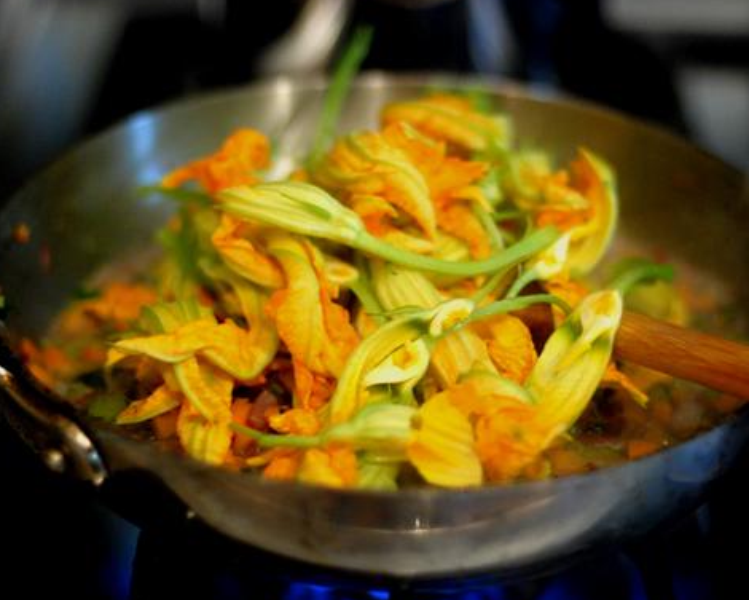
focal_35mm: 90
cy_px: 303
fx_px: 1995
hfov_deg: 21.3
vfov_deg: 17.1
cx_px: 386
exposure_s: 1/125
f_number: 1.6
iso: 800
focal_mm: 50
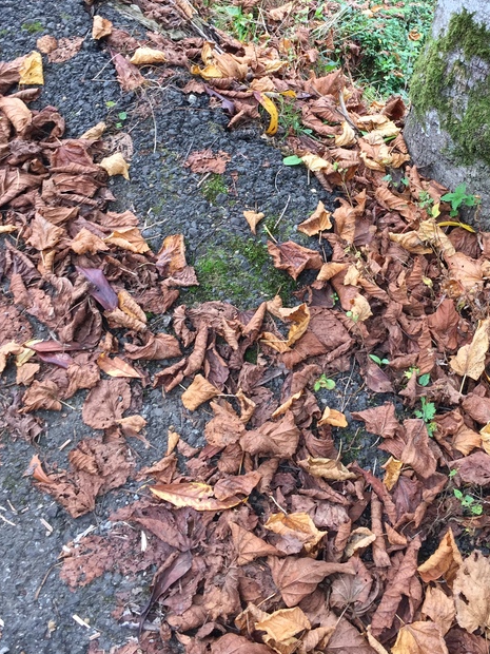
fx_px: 812
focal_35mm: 43
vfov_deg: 43.4
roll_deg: -3.4
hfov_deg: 33.2
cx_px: 345
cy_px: 234
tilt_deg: -39.9
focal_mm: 4.15
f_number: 2.2
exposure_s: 1/100
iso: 50
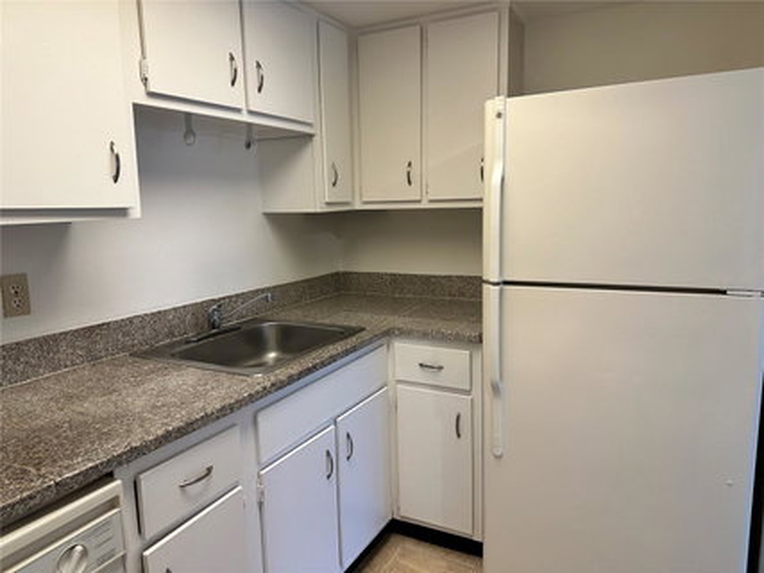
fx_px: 530
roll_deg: +1.3
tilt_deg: -9.6
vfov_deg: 56.8
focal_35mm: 24
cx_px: 382
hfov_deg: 71.6
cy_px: 286
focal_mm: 6.86
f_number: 1.78
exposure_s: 1/120
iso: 160
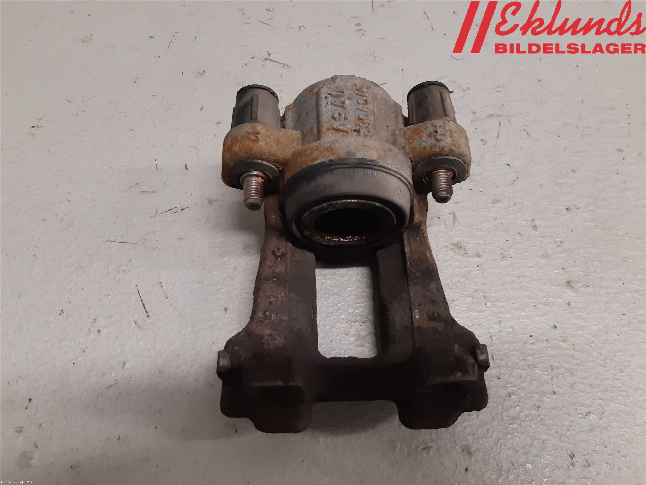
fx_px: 485
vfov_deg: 53.1
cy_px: 242
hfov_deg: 67.3
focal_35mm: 26
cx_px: 323
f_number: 1.7
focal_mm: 3.93
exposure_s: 1/50
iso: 160
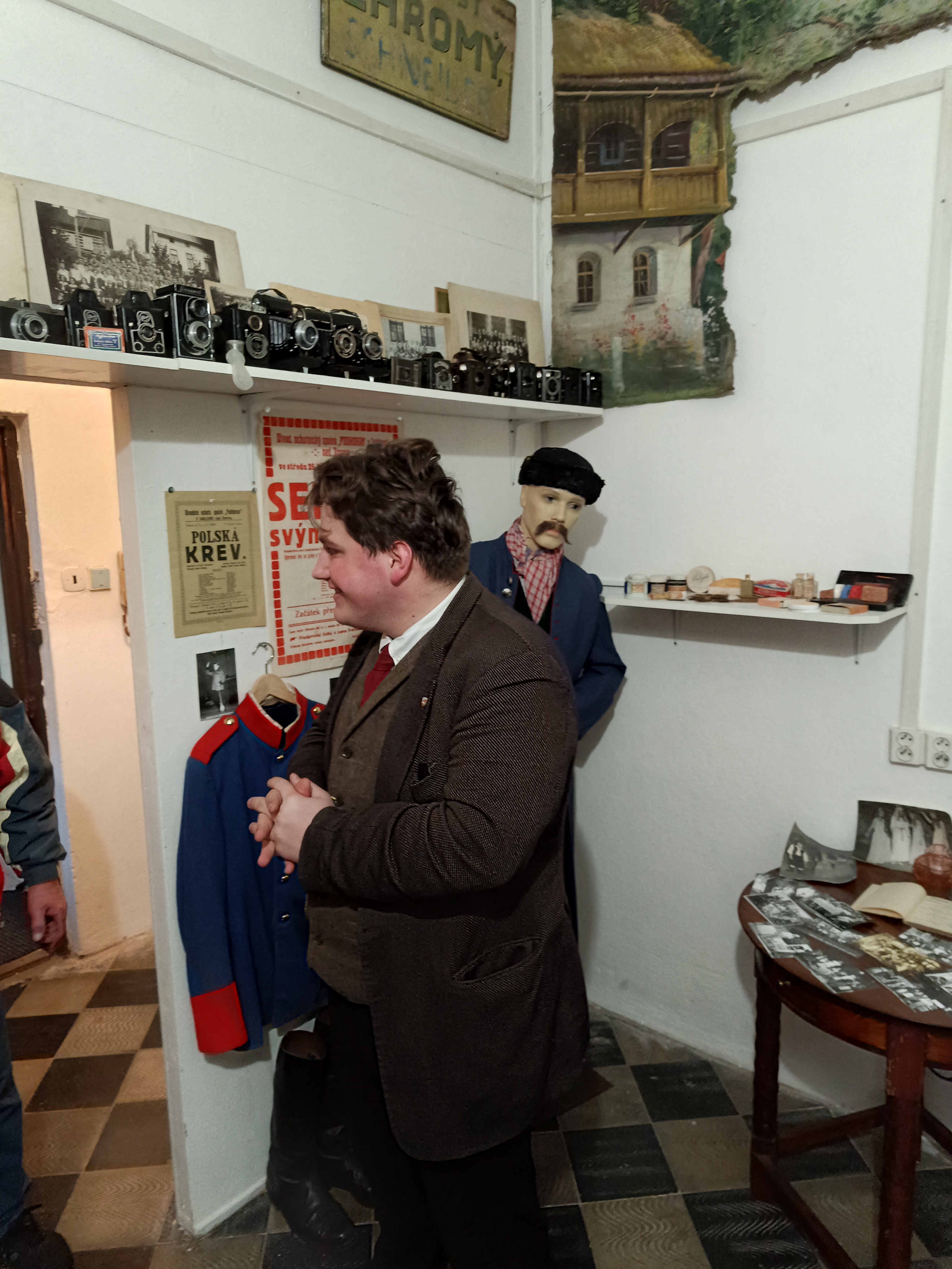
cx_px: 476
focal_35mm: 24
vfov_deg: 71.6
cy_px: 634
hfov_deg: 56.8
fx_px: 880
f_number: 1.88
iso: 727
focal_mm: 5.59
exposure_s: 1/25
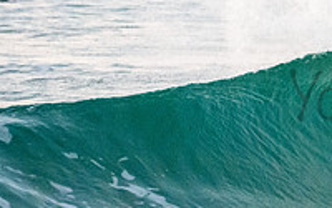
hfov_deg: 0.9
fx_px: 20032
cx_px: 461
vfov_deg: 0.6
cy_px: 81
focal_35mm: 2214
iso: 10000
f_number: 5.6
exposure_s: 1/1000
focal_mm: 500
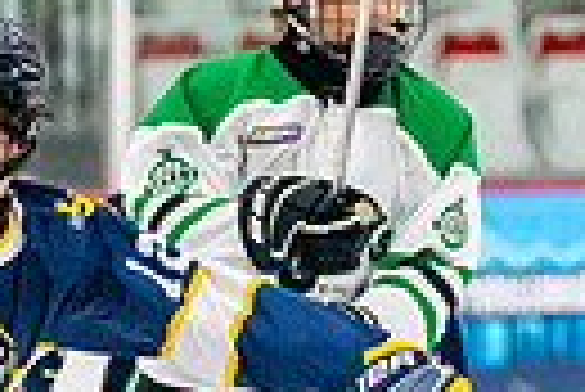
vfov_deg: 1.6
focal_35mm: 851
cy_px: 661
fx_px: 13844
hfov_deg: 2.4
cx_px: -168
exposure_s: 1/1600
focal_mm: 144
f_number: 2.8
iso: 4000
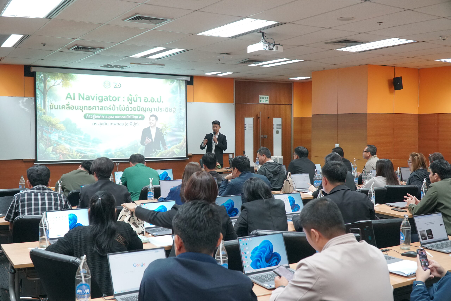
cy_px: 150
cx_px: 226
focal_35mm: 34
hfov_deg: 55.1
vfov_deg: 38.4
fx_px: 432
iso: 2500
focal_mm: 23
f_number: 4
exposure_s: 1/100
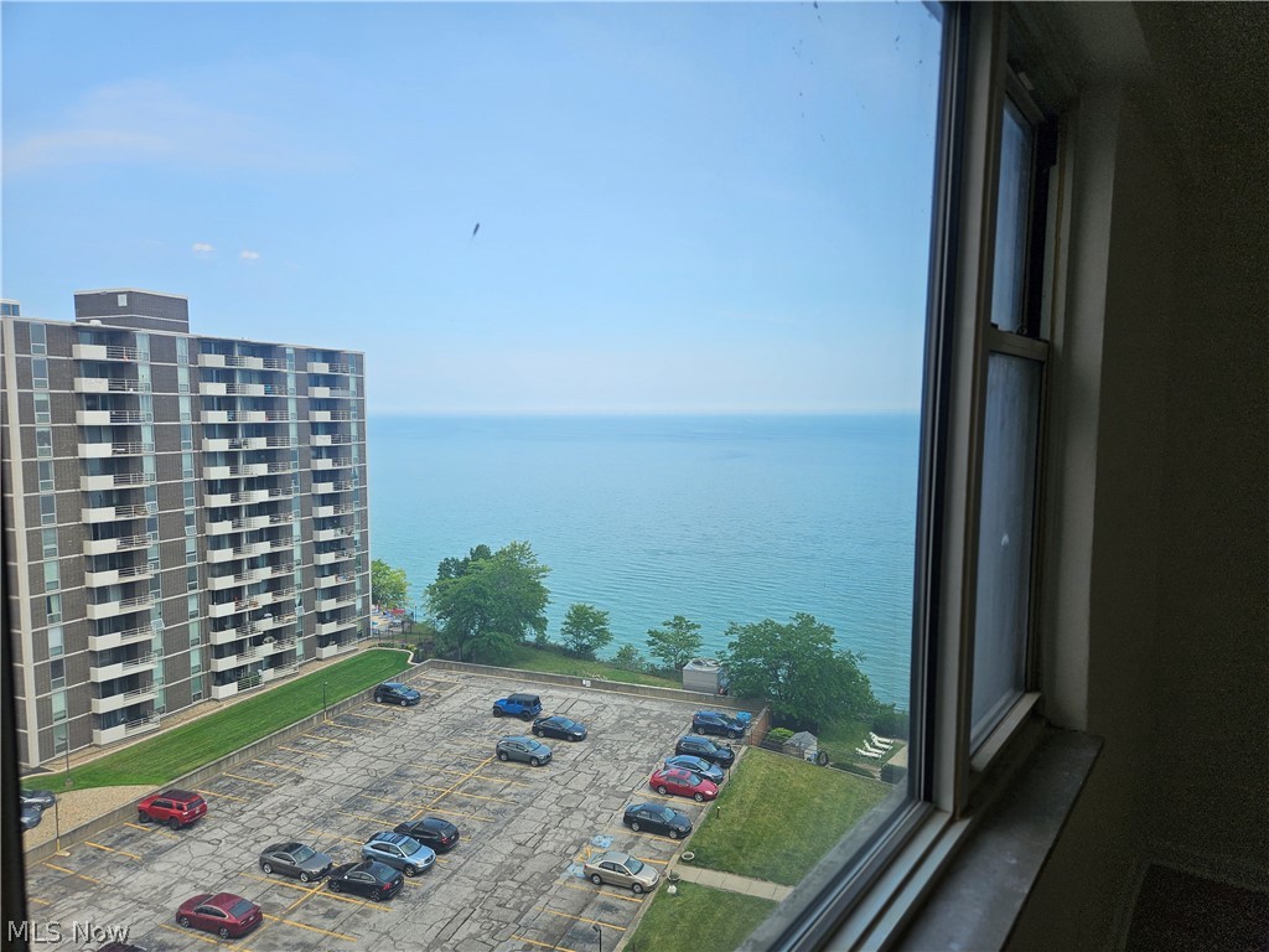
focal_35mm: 23
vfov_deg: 58.9
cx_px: 634
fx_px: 843
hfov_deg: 73.9
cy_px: 476
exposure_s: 1/1073
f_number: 1.8
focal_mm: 5.4
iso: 25
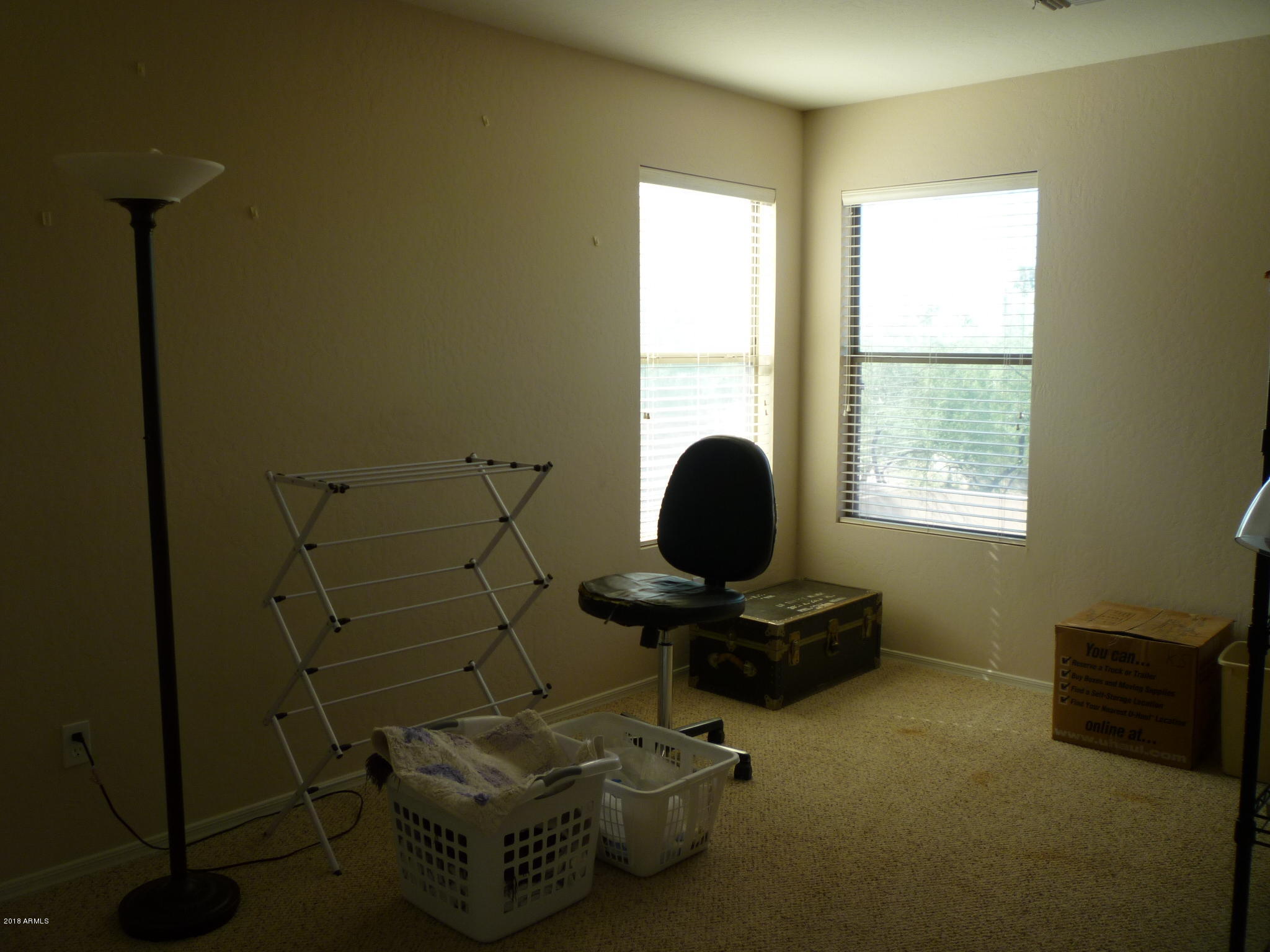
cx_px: 635
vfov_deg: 48.2
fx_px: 1064
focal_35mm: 29
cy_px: 476
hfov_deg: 61.7
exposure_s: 1/60
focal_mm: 5.2
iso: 80
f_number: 3.3
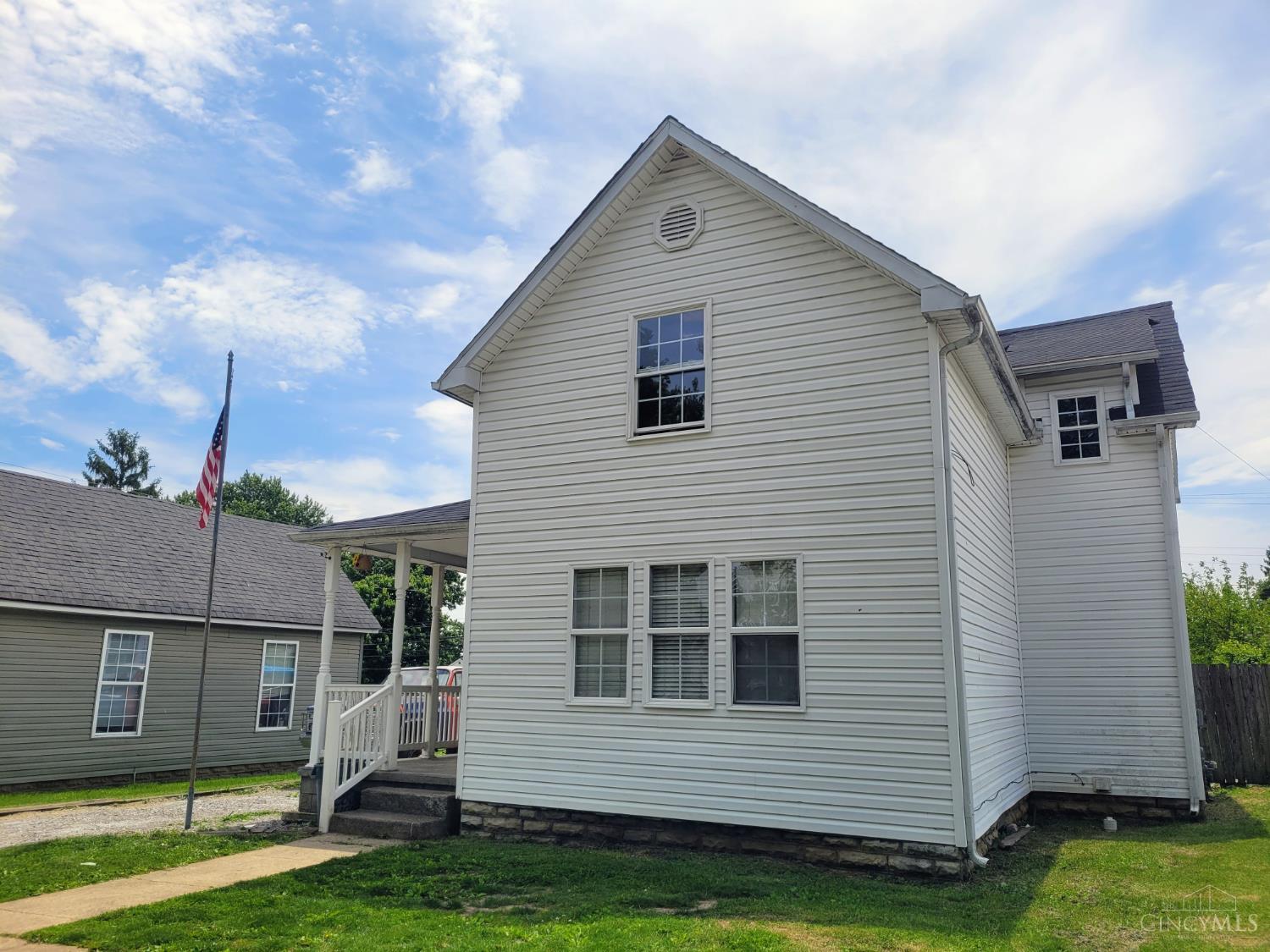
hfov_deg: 67.3
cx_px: 635
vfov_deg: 53.1
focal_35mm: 26
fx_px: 954
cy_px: 476
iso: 40
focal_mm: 5.4
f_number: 1.8
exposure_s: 1/3177
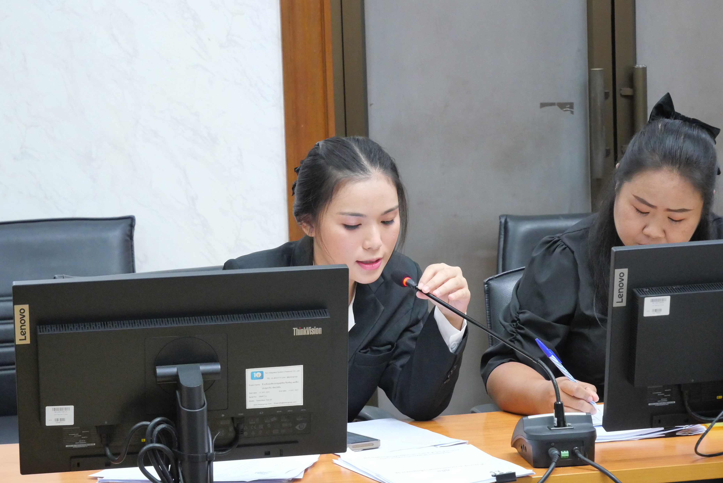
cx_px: 362
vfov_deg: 13.3
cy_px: 242
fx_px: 2070
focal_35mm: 103
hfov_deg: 19.8
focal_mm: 50
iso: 3200
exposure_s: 1/30
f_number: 5.6
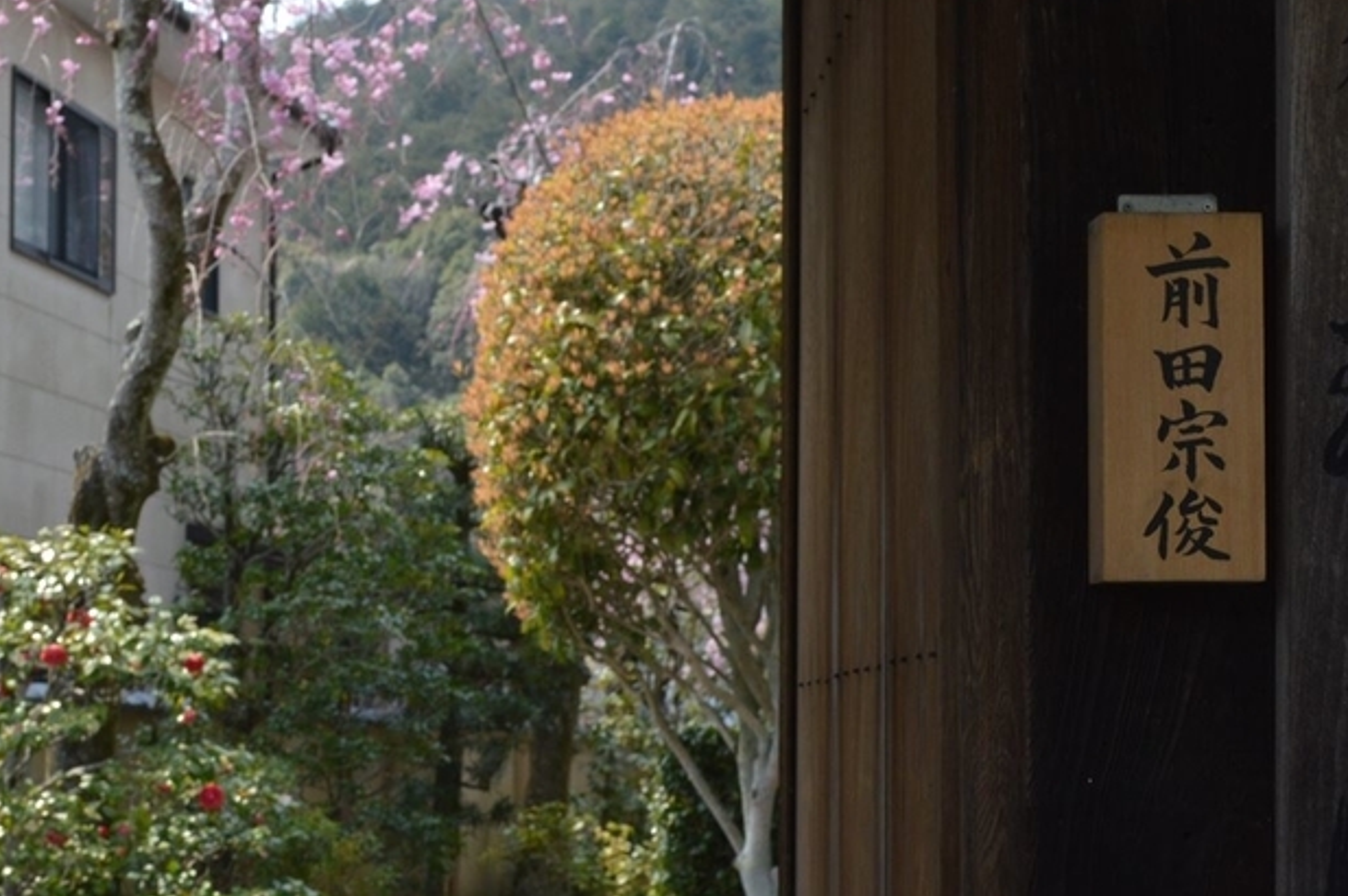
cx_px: 334
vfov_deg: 19.2
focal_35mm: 70
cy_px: 708
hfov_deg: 28.4
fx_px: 2618
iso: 400
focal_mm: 24
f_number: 9
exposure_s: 1/320
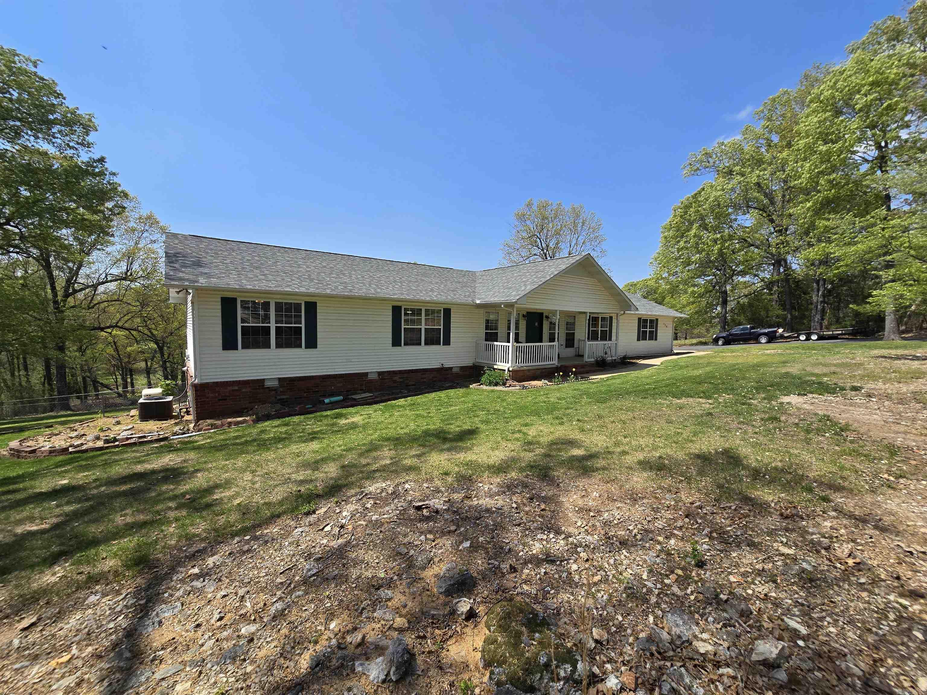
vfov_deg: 89.9
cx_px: 464
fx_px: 348
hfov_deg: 106.2
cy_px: 348
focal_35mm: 13
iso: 50
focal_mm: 2.2
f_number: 2.2
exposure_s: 1/2088
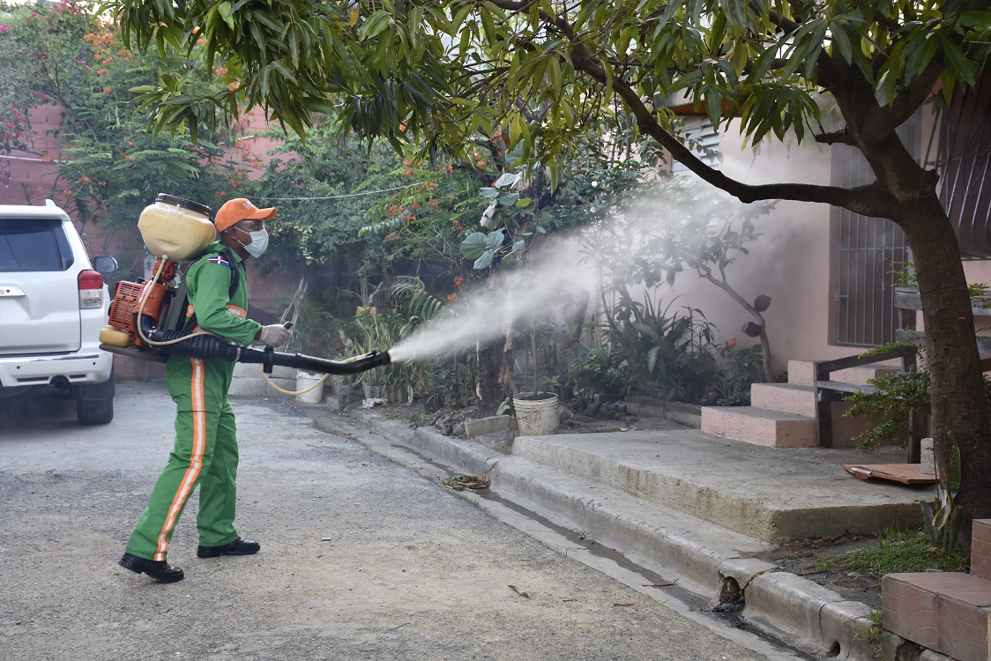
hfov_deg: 37.8
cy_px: 330
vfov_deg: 25.8
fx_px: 1445
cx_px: 496
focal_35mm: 52
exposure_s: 1/125
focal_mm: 35
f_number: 5
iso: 500
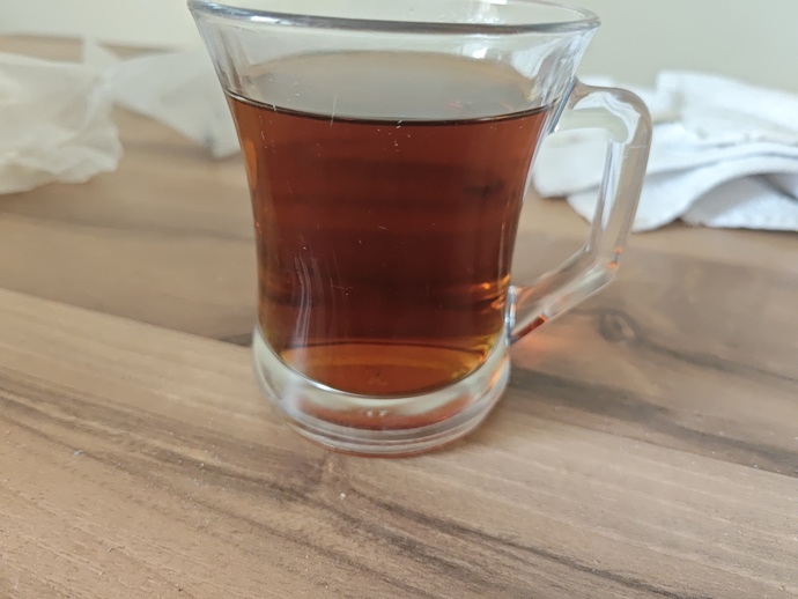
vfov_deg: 58.9
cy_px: 300
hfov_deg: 73.9
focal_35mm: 23
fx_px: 530
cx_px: 399
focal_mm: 5.43
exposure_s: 1/85.3
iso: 250
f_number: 1.8
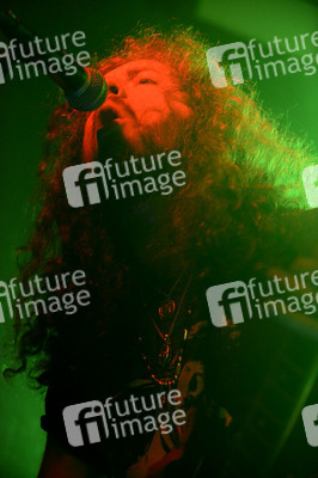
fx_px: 1062
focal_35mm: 80
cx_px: 159
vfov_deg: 25.4
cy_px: 239
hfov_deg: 17.0
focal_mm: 80
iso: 6400
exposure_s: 1/200
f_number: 3.5
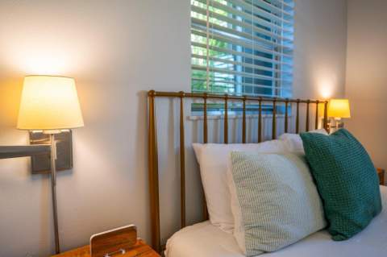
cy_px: 128
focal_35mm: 23
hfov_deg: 76.4
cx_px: 194
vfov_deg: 55.2
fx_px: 246
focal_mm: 22
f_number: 4
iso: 400
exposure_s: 1/100
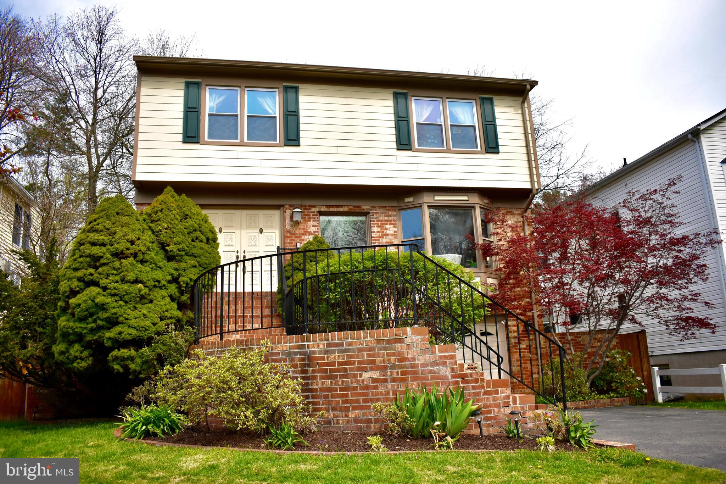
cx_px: 363
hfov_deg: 61.9
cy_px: 242
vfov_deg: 43.6
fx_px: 605
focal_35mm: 30
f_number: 4.5
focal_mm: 20
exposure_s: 1/4000
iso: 1250
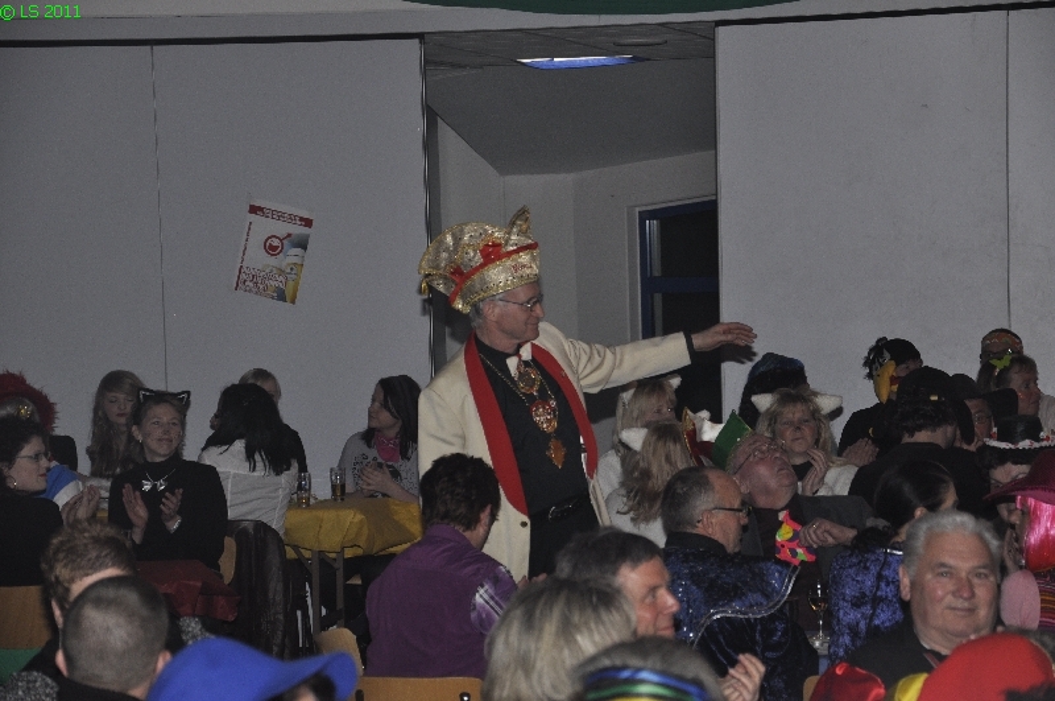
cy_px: 350
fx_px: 3731
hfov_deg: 16.1
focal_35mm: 128
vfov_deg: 10.7
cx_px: 528
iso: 400
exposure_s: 1/60
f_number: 5.6
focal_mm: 85
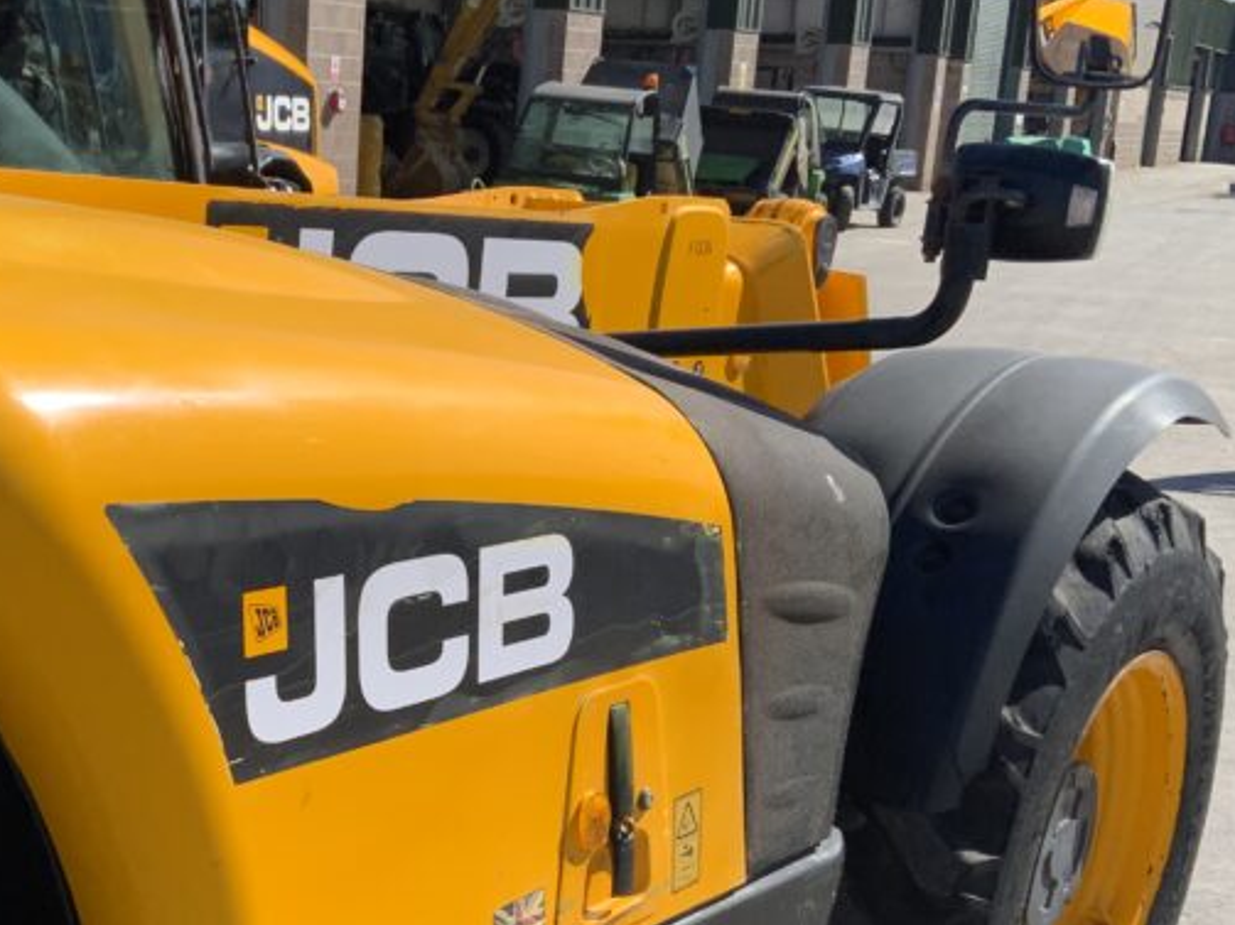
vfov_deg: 24.5
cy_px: 694
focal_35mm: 59
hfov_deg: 32.1
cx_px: 297
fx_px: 2104
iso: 16
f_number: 1.8
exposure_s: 1/1377
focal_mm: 3
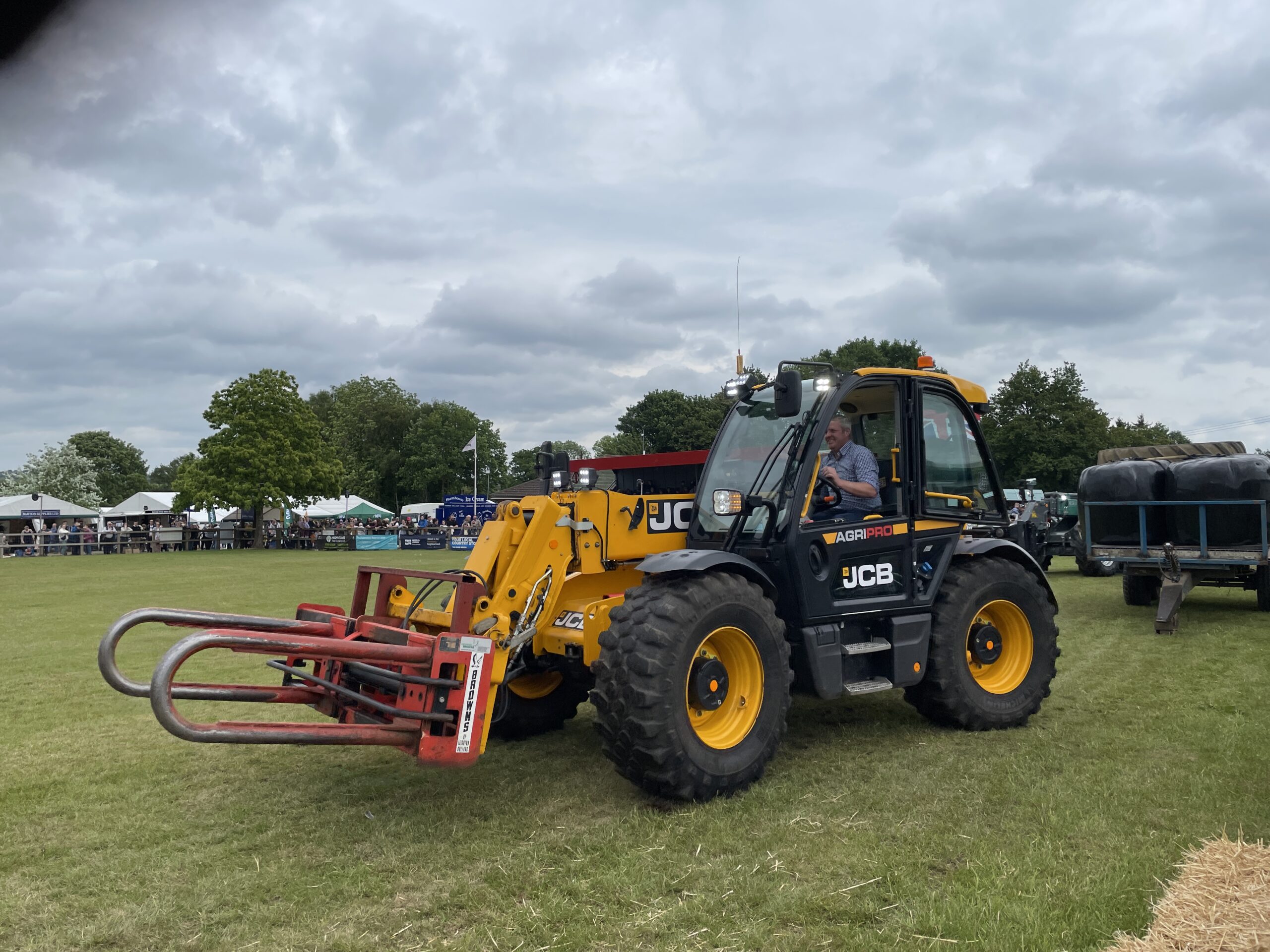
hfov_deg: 67.3
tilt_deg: +1.4
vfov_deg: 53.1
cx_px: 635
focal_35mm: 26
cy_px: 476
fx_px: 954
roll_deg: -0.2
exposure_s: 1/3861
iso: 32
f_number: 1.6
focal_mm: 4.2
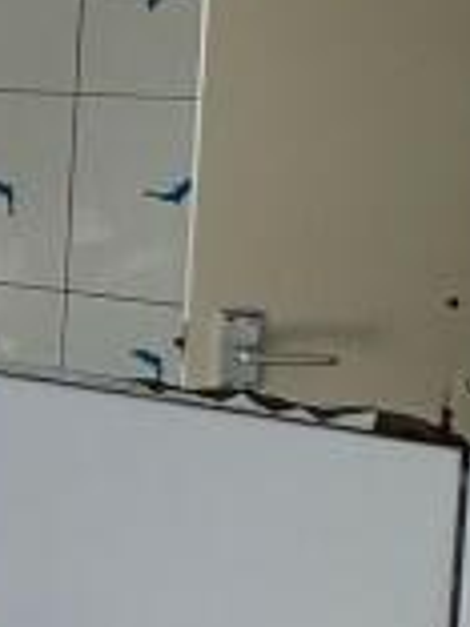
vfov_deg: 21.1
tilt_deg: -6.2
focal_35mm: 92
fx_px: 1666
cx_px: -956
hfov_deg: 10.7
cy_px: 141
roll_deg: +0.6
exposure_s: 1/374
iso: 40
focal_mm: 2.22
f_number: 2.2
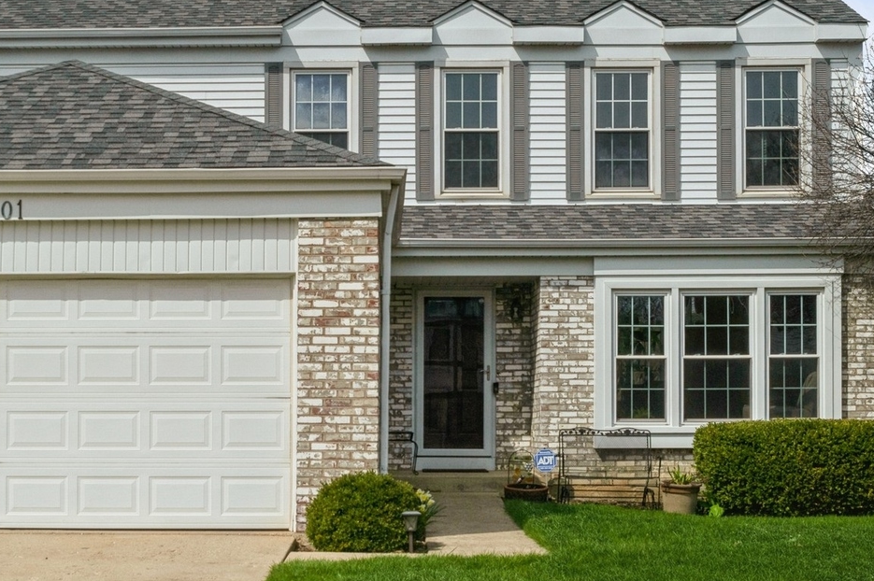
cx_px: 236
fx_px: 1601
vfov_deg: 20.5
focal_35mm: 66
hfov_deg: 30.1
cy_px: 212
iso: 200
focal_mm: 38
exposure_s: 1/4000
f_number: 8
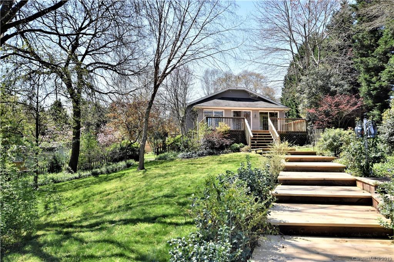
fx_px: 328
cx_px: 197
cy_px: 131
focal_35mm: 30
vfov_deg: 43.6
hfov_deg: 61.9
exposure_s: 1/250
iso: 250
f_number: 8
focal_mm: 20
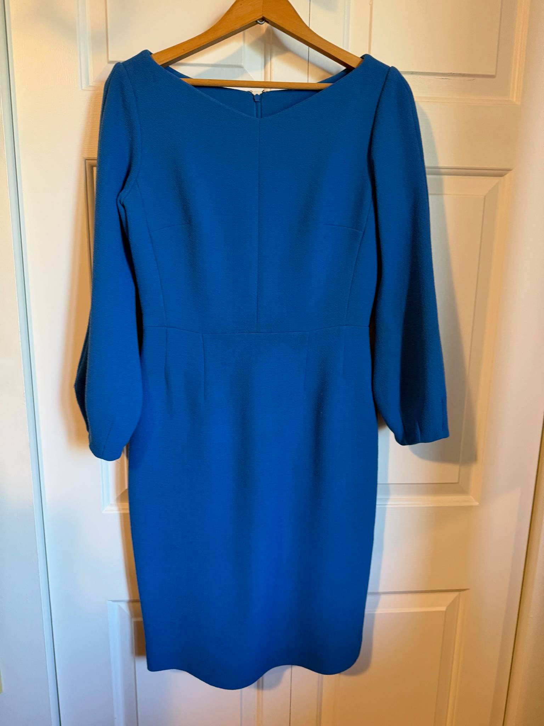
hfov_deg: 56.8
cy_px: 363
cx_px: 272
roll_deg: -1.5
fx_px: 503
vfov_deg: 71.6
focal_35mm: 24
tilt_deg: -10.3
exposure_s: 1/60
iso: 320
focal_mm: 6.76
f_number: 1.78
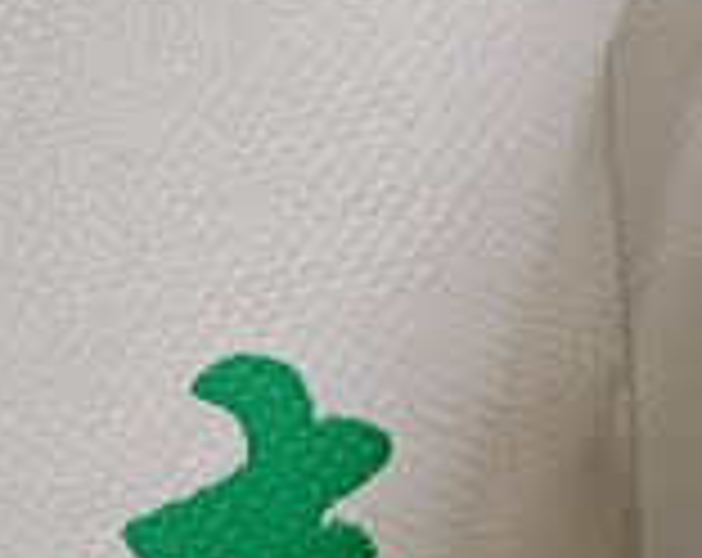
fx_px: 3606
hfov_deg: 11.1
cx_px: 558
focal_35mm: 174
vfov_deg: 8.8
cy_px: -43
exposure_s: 1/25
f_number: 1.8
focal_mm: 4.05
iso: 2356
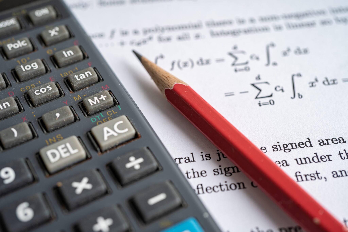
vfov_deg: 27.0
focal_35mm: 50
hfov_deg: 39.6
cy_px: 116
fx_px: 483
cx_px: 174
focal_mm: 50
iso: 100
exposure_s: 1/160
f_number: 5
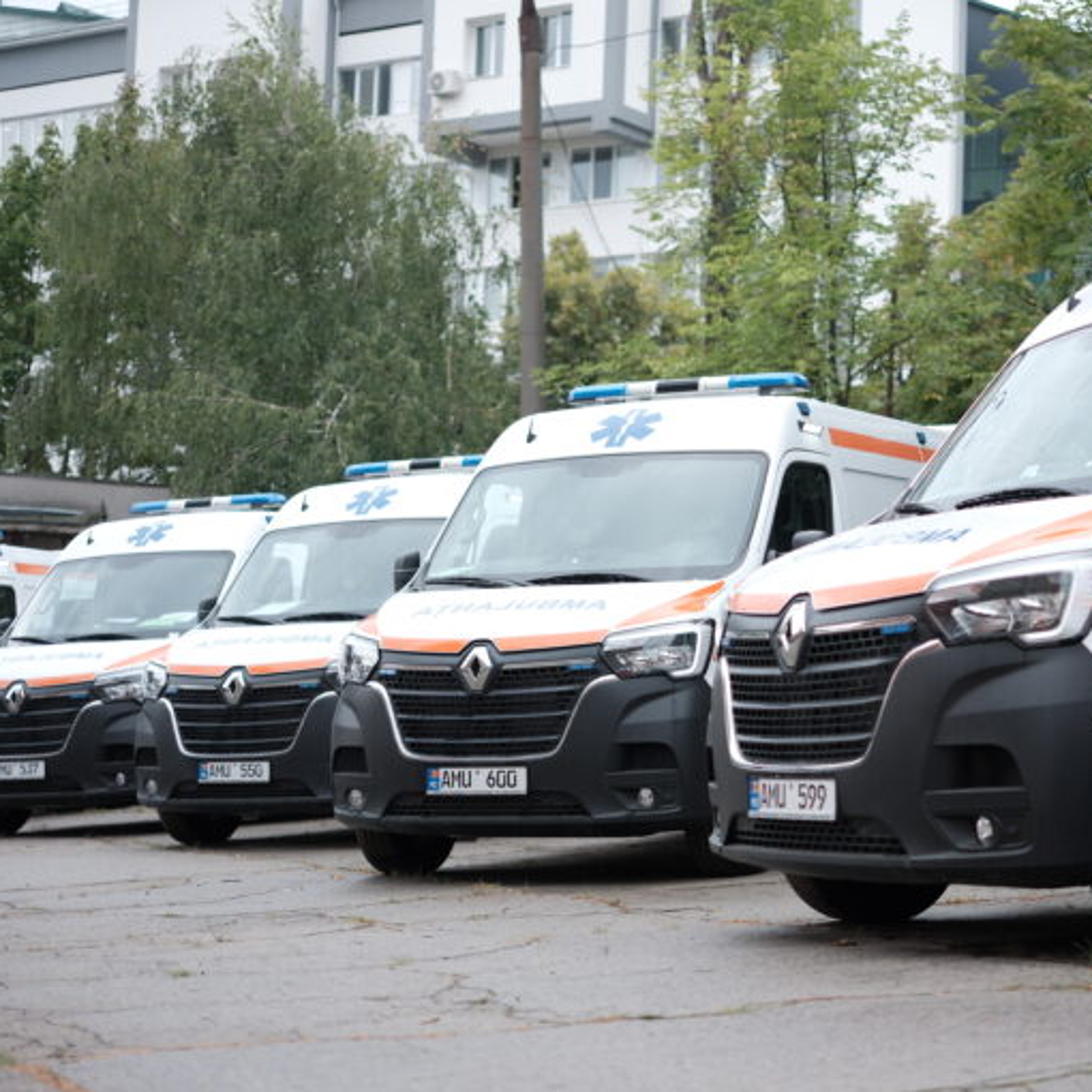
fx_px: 2284
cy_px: 546
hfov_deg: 26.6
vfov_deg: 26.9
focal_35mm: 64
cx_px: 779
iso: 200
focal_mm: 33
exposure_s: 1/1250
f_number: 1.4
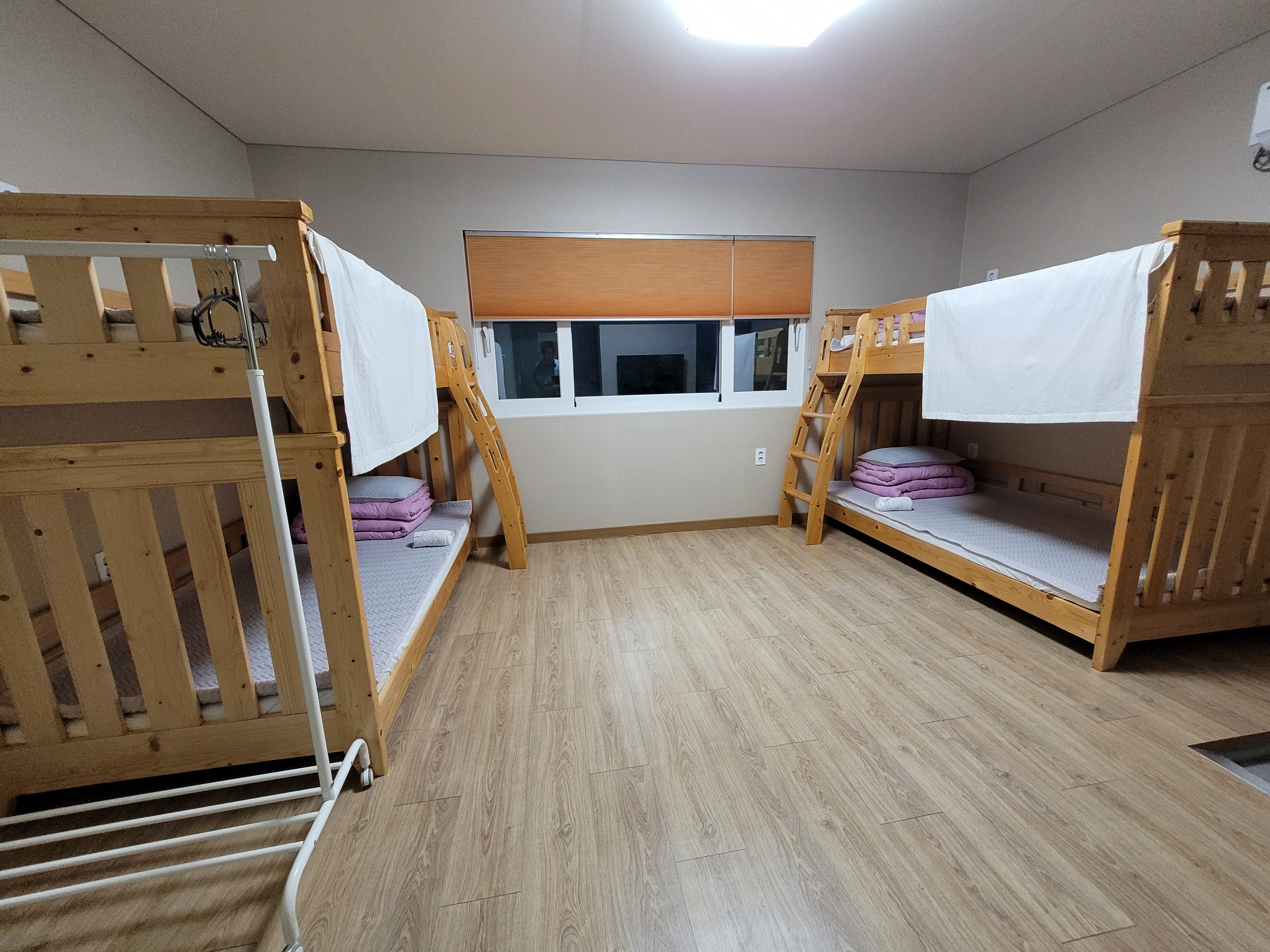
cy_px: 476
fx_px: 477
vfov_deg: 89.9
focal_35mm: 13
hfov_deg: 106.2
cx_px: 635
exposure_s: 1/60
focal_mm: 1.74
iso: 400
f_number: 2.2
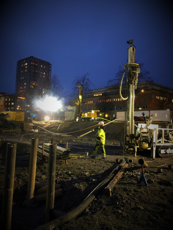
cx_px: 86
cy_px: 115
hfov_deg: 49.8
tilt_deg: +3.1
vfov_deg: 63.4
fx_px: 187
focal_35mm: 28
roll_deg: -2.0
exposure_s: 1/4
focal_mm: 3.99
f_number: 1.8
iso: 100
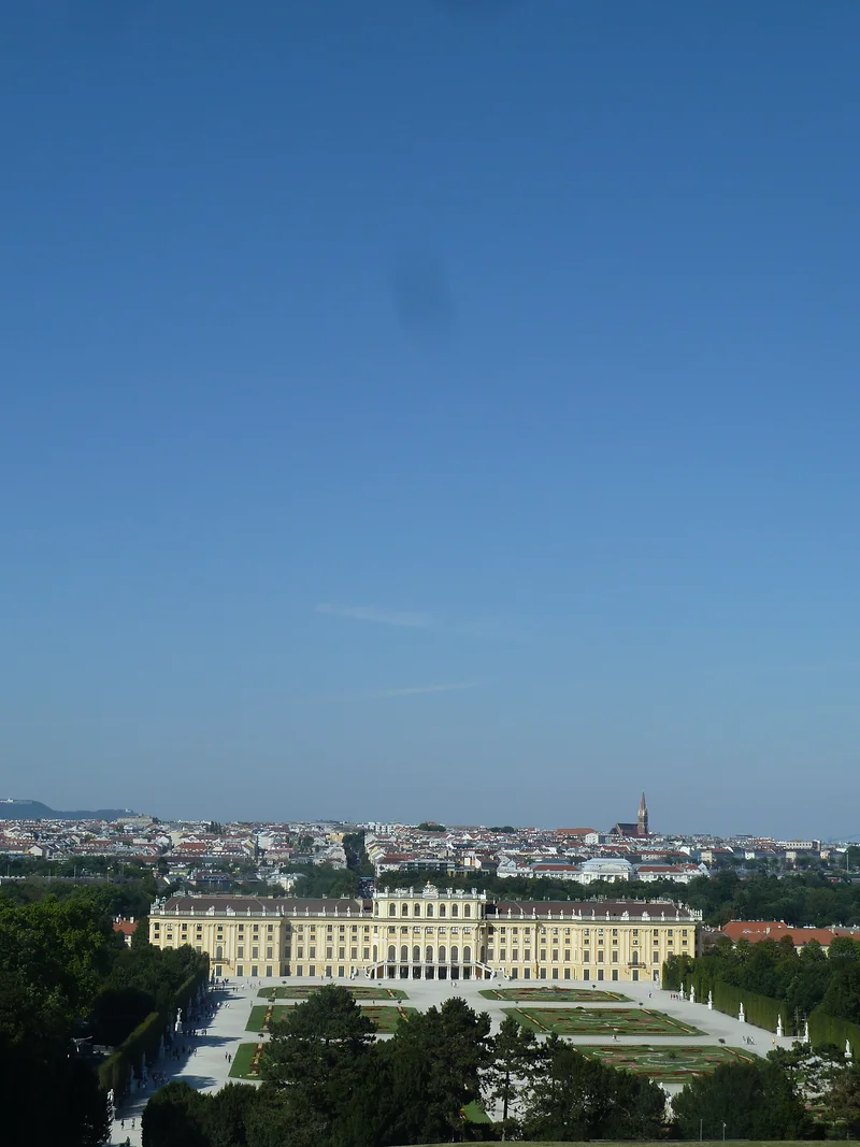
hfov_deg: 24.8
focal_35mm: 59
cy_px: 574
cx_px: 430
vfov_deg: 32.7
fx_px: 1955
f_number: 5.6
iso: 80
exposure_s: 1/640
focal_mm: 9.7
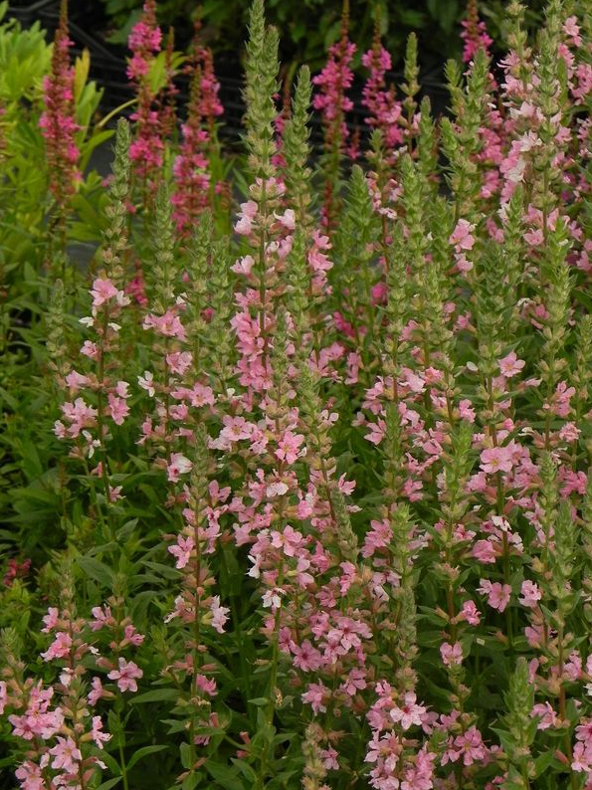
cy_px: 393
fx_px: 2966
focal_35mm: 130
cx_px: 297
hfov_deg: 11.4
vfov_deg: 15.2
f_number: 5
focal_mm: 23
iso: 160
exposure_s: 1/400
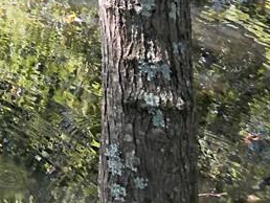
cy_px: -196
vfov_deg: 12.0
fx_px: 867
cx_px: -229
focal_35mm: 111
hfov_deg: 15.1
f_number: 1.8
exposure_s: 1/120
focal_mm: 3.99
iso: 32
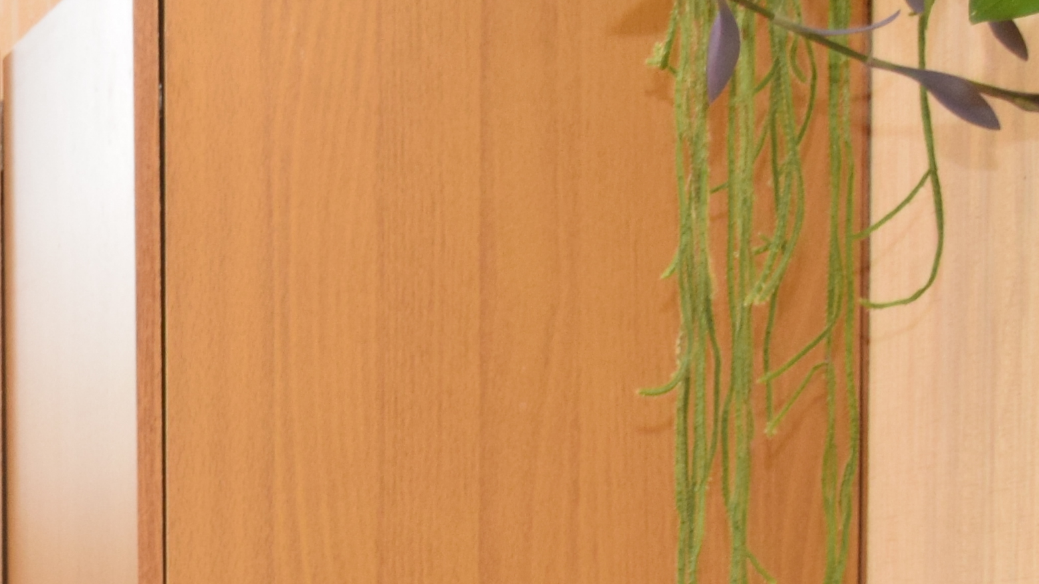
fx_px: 4986
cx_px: -437
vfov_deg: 6.5
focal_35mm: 181
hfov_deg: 11.5
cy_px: 1205
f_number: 5
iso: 800
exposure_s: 1/100
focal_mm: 30
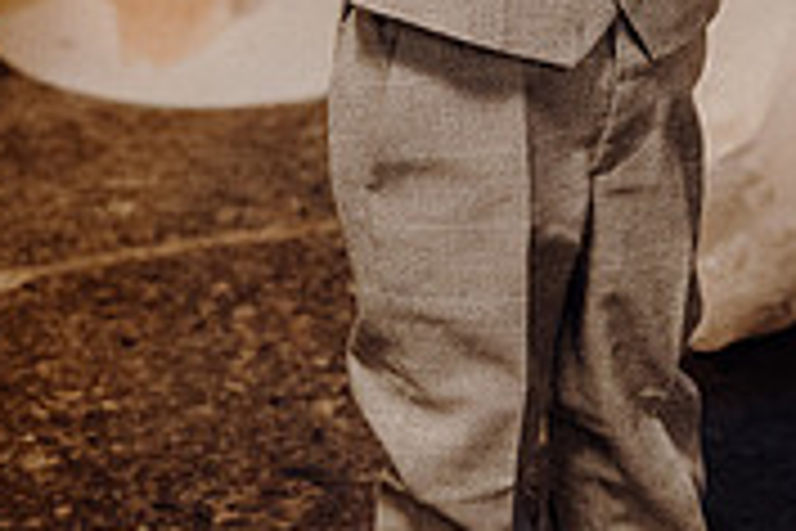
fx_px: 5063
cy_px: -214
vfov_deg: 5.9
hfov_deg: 8.9
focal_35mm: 229
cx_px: 881
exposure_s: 1/160
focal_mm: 70
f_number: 3.5
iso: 5000
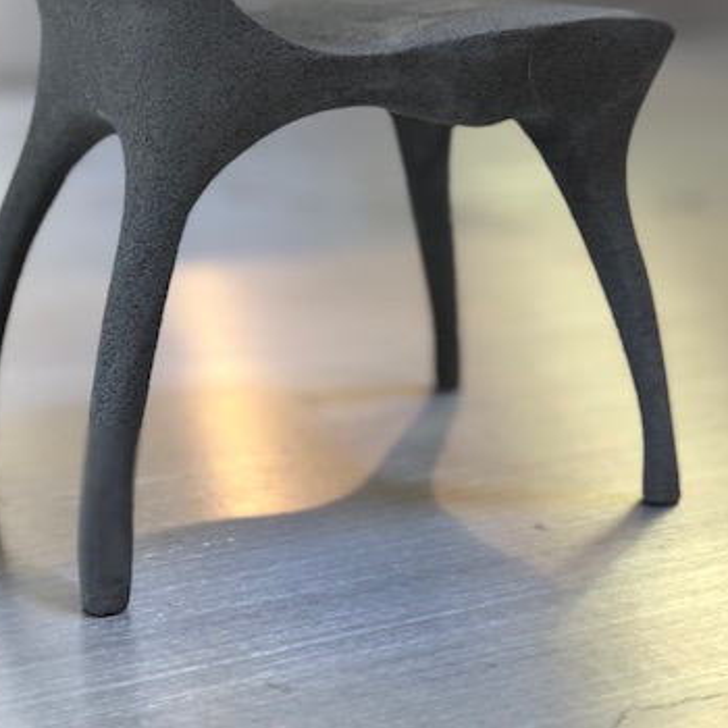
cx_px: 368
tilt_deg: -8.8
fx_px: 1999
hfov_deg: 20.6
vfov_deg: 20.3
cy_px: 96
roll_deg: +0.4
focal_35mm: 84
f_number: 2.4
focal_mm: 6
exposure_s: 1/120
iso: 160
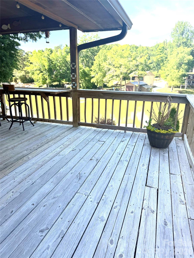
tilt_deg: -16.6
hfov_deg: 56.8
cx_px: 97
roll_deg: +0.4
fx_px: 179
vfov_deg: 71.6
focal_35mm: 24
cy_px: 129
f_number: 1.78
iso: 100
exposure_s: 1/1410
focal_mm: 6.76
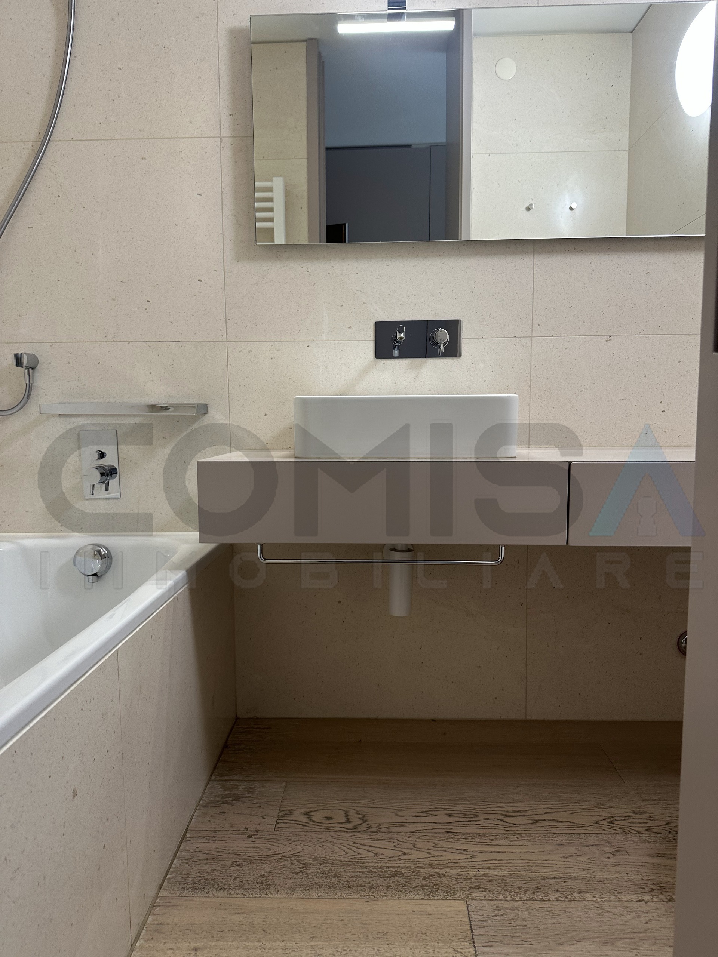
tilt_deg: -4.9
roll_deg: -0.5
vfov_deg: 71.6
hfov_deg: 56.8
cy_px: 478
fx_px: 664
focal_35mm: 24
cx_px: 359
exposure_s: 1/50
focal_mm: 6.86
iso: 125
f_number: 1.78
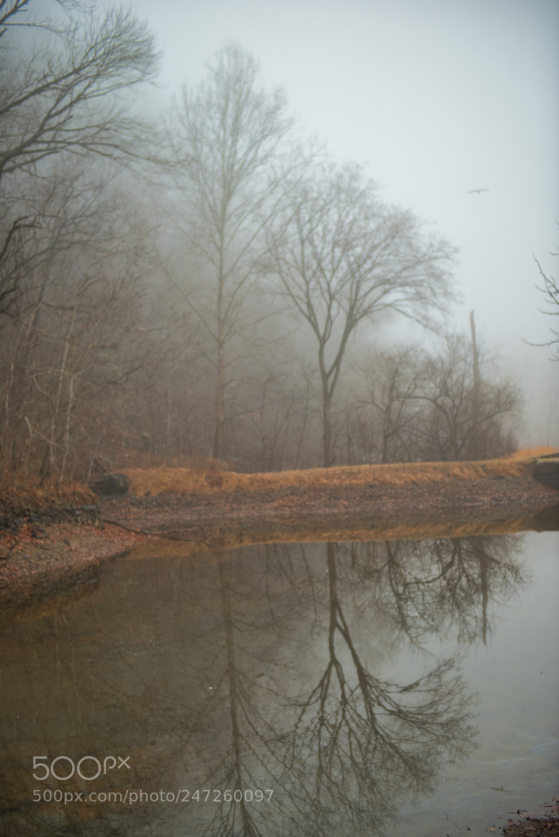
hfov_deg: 28.1
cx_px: 280
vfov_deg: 41.1
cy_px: 418
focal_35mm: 48
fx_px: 1117
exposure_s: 1/60
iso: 160
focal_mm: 48
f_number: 2.8
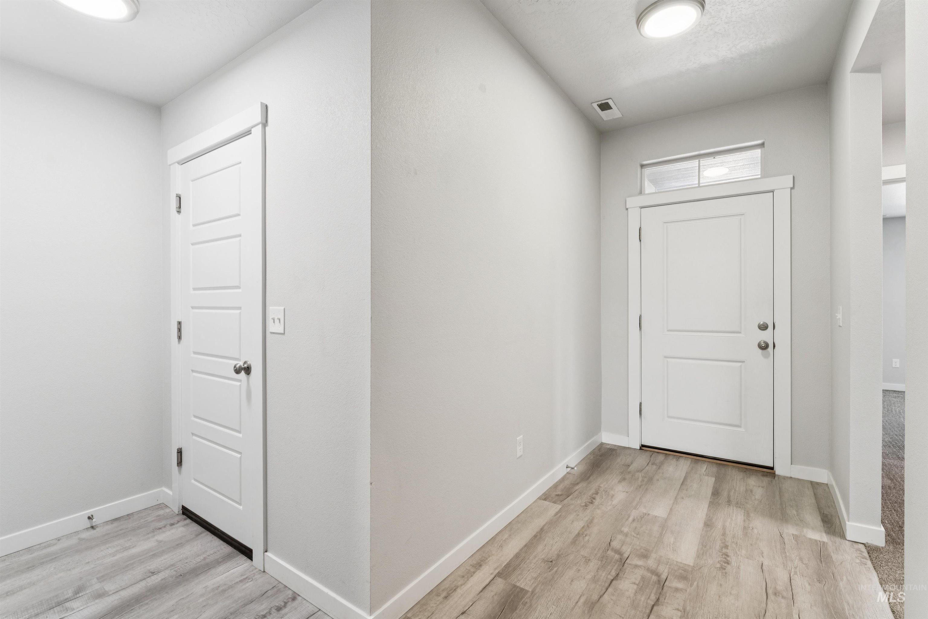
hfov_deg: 95.7
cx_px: 464
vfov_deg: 72.7
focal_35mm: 16
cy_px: 310
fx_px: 420
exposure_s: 1/6
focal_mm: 16.3
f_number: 13
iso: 400
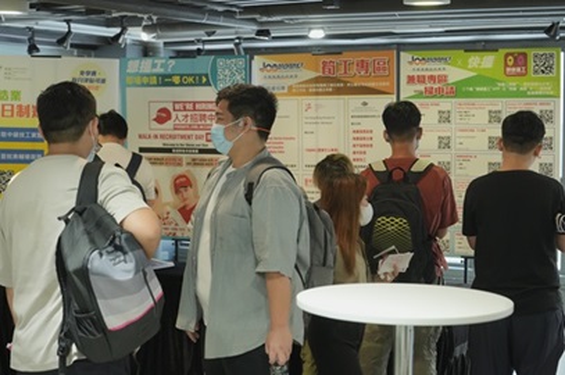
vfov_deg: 19.4
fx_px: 1097
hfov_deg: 28.9
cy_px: 188
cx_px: 282
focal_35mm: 70
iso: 4000
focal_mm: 70
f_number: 5
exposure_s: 1/200
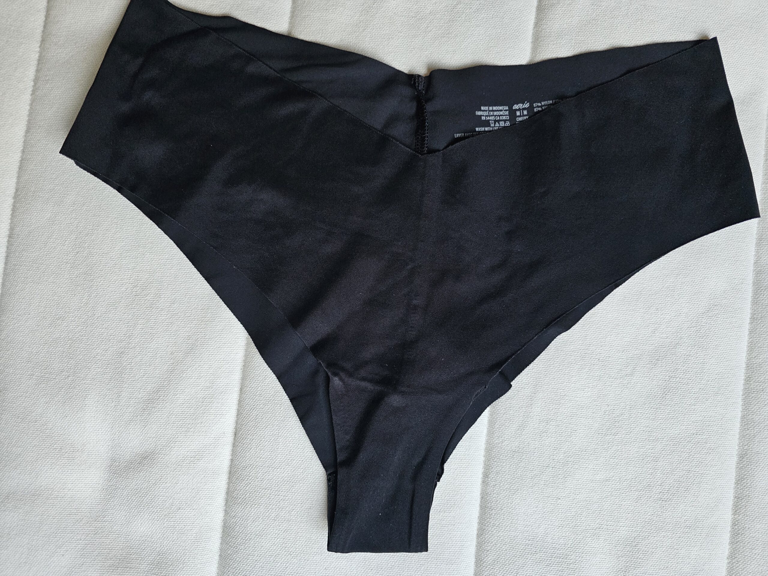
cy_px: 288
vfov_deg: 58.9
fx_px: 510
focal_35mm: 23
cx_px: 384
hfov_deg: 73.9
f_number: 1.7
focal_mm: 6.3
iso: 800
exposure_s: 1/120
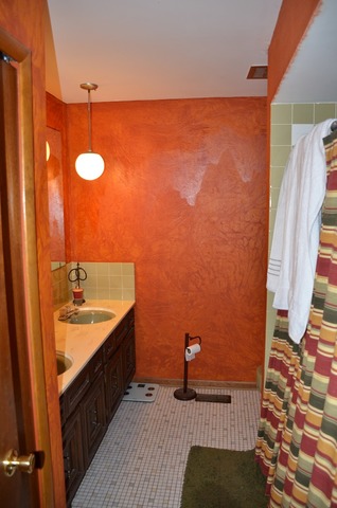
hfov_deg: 47.7
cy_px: 254
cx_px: 168
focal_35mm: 27
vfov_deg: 67.5
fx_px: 381
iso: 800
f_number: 3.5
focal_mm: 18
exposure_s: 1/60
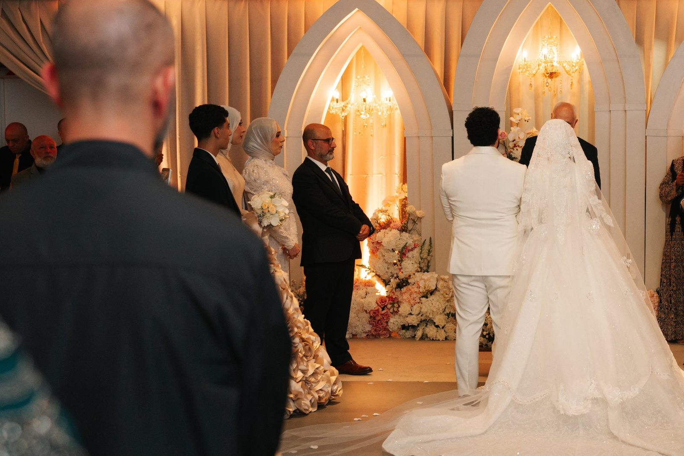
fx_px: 1368
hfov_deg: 27.3
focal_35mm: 72
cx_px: 588
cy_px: 240
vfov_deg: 18.9
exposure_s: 1/200
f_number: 2.8
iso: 640
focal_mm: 35
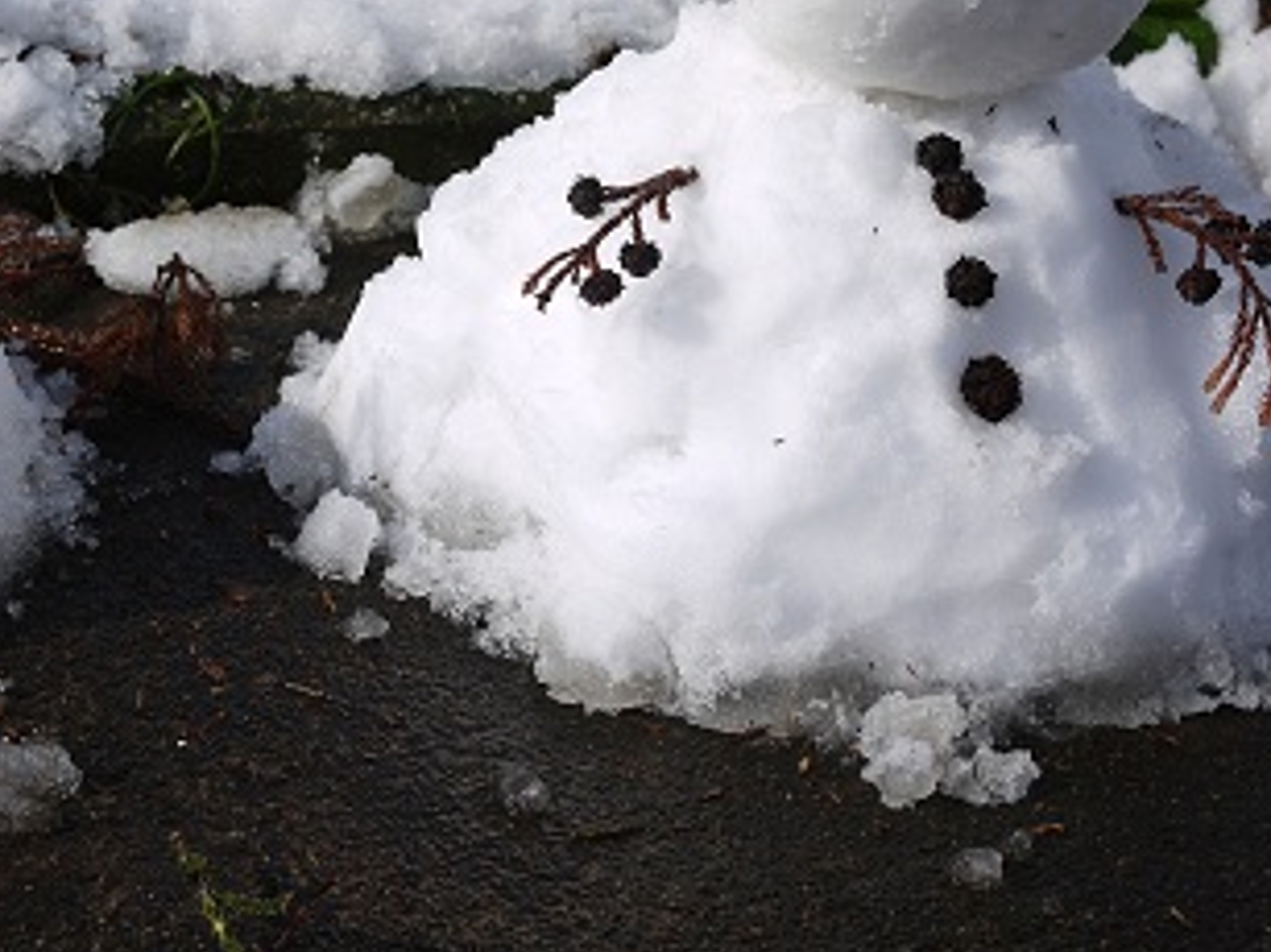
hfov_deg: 26.4
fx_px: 2679
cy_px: 203
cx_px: 368
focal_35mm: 73
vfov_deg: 20.0
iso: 100
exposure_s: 1/3200
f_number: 3.2
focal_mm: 20
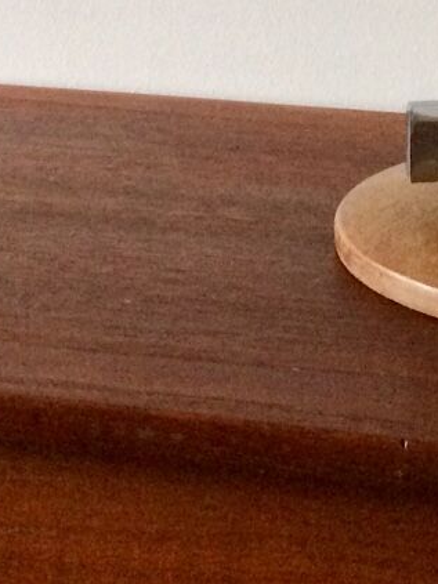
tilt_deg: +0.0
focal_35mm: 112
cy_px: -298
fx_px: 1890
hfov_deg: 13.2
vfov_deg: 16.1
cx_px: 296
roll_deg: +1.4
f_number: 2.2
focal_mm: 4.15
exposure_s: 1/33
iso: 320
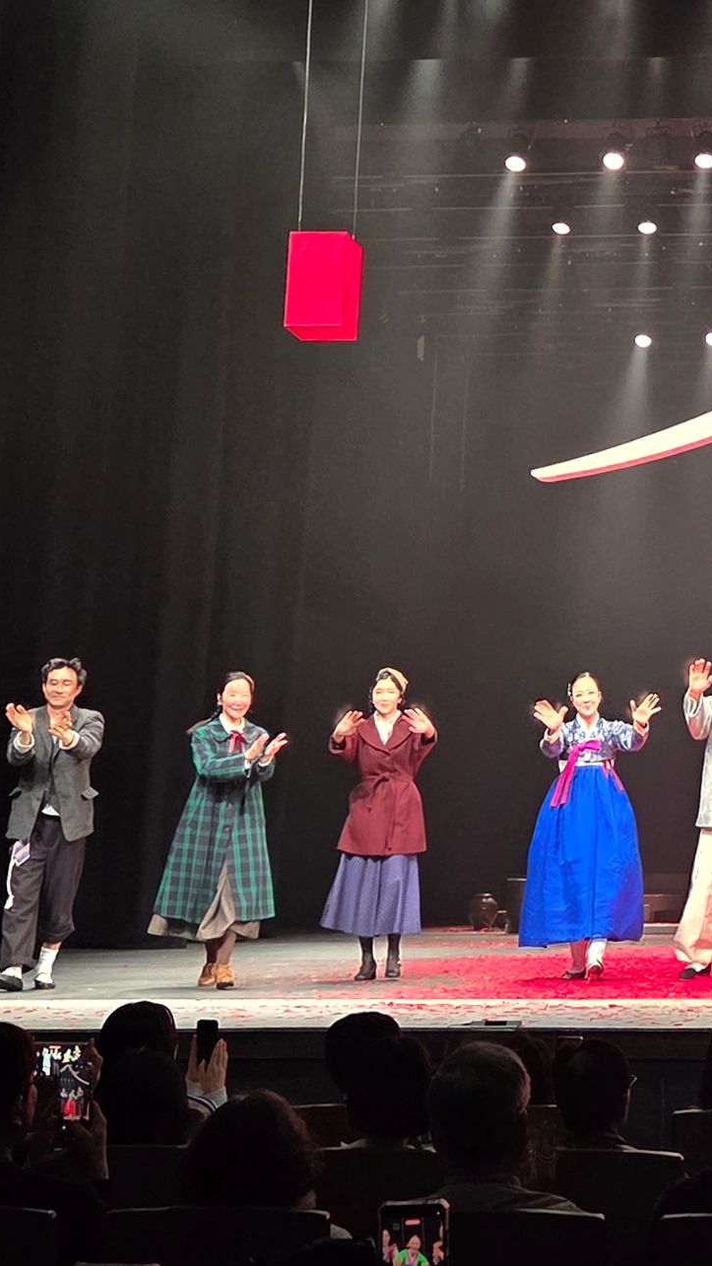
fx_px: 1309
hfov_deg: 26.6
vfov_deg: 51.6
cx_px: 881
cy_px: 628
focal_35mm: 39
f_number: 1.8
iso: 160
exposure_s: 1/120
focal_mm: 5.4
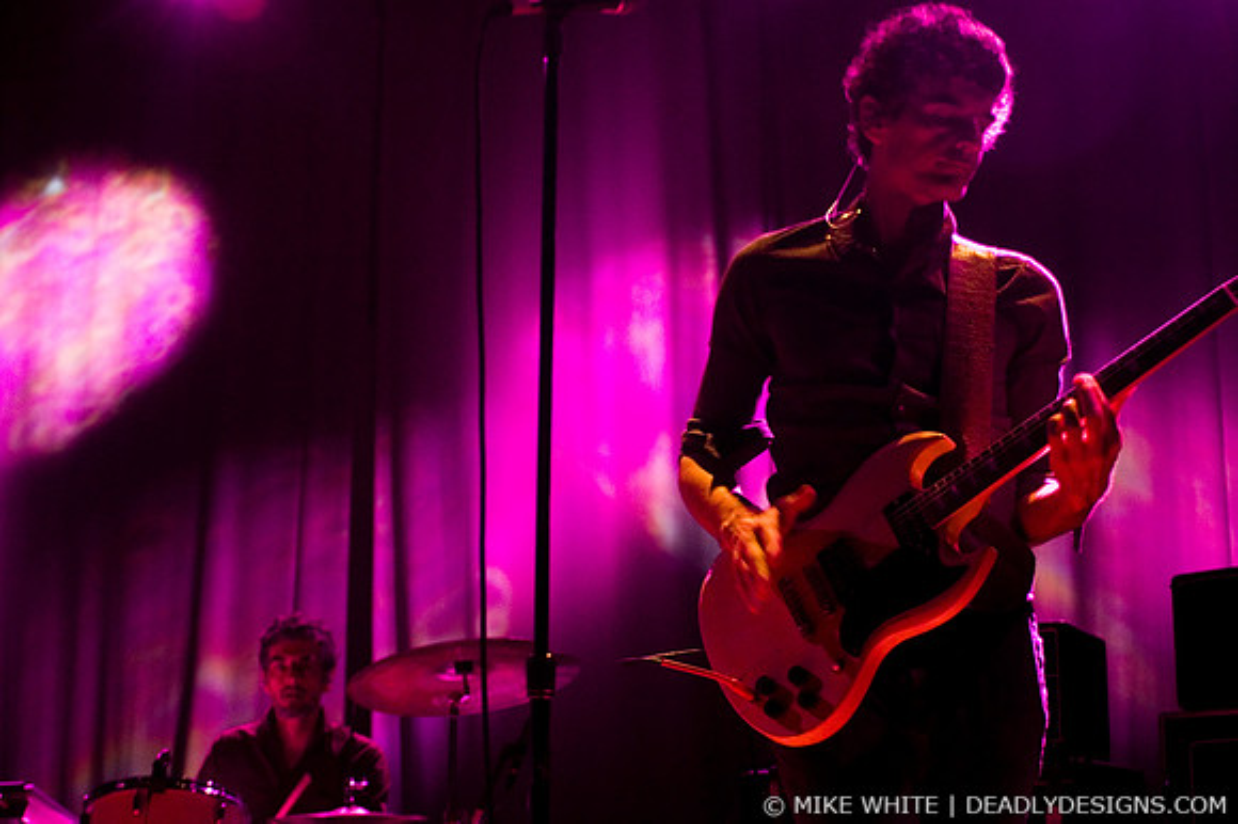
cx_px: 619
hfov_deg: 33.4
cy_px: 412
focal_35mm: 60
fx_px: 2062
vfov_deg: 22.6
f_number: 2.8
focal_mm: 40
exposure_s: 1/50
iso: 800
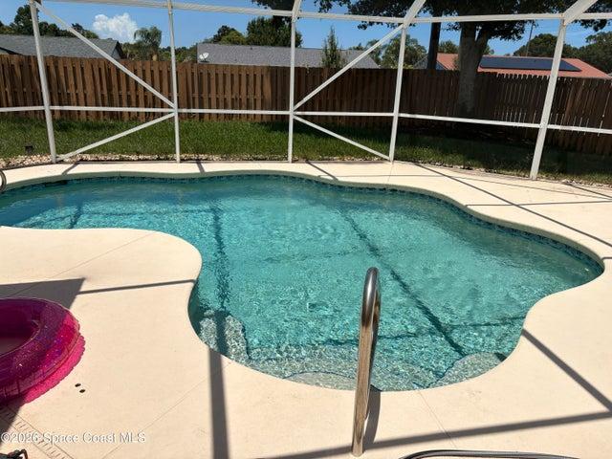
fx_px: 460
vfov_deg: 53.1
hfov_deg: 67.3
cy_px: 230
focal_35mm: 26
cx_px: 306
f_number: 1.6
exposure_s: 1/5348
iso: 50
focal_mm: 5.96
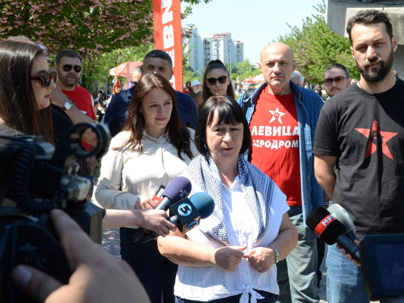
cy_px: 152
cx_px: 211
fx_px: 806
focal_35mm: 69
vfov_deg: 21.3
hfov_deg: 28.2
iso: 640
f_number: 13
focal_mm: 42
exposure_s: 1/250
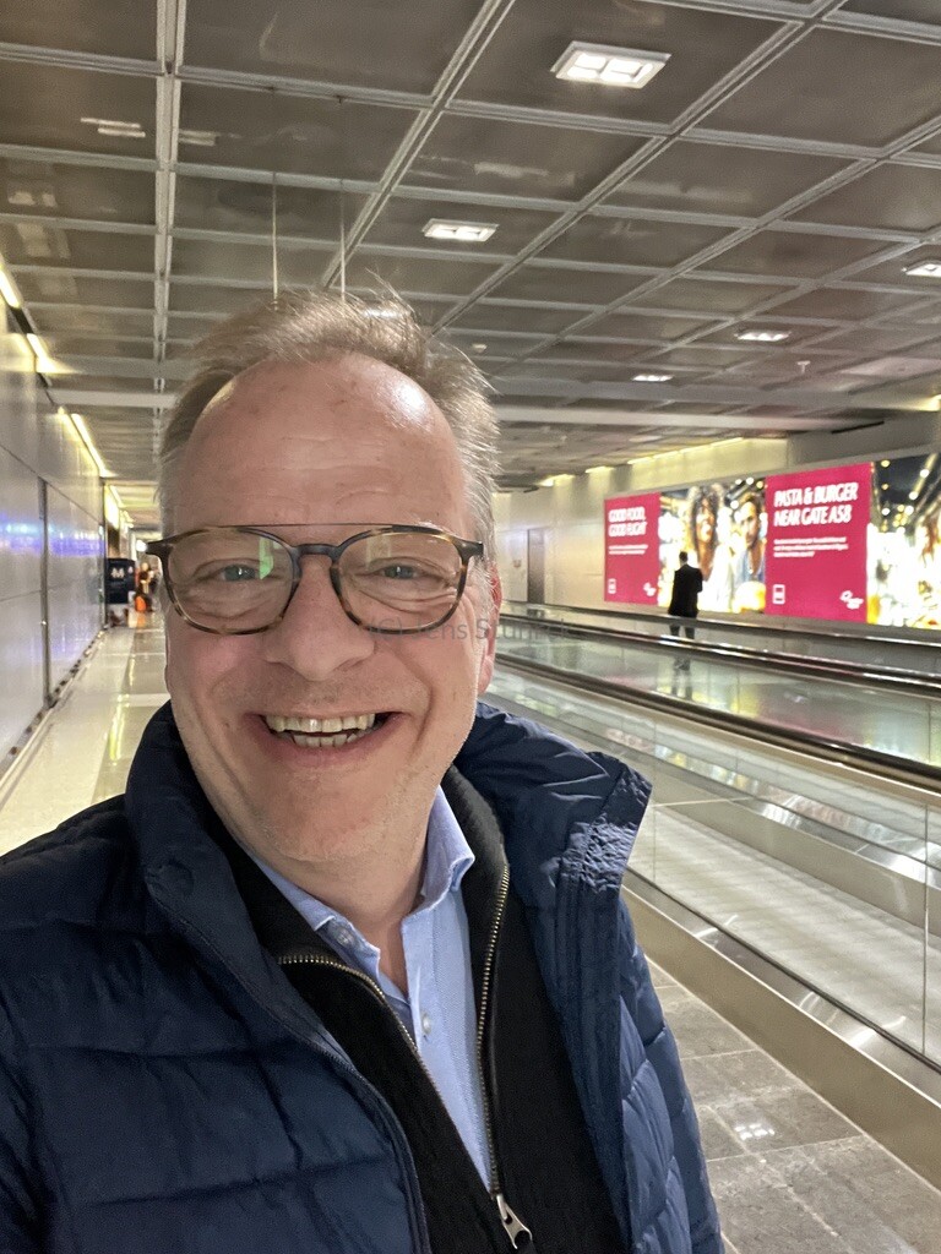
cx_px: 470
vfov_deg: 60.0
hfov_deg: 46.8
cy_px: 627
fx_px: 1087
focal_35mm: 30
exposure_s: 1/17
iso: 800
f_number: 2.2
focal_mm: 2.71
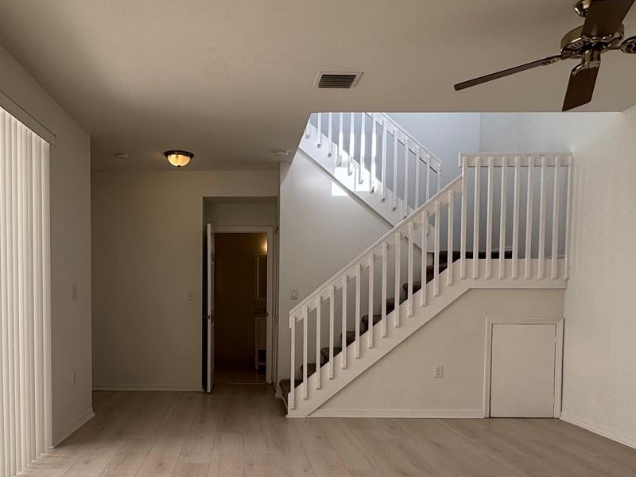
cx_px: 234
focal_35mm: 28
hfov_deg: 62.5
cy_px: 319
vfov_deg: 48.9
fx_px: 514
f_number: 2.2
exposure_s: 1/241
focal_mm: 2.22
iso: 40
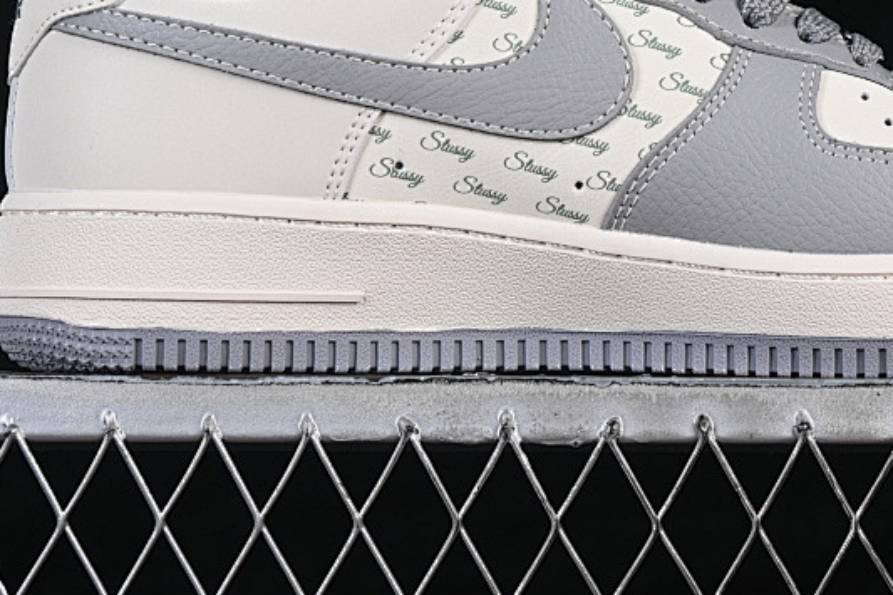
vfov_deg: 9.0
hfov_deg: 13.5
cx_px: 601
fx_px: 3769
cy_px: -2
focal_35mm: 152
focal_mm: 50
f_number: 8
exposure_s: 1/80
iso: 160
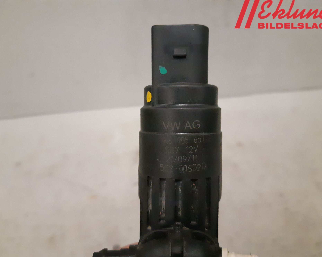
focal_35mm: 28
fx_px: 267
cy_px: 132
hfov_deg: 62.2
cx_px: 163
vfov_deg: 51.5
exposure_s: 1/201
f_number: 1.7
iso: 800
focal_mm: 3.93
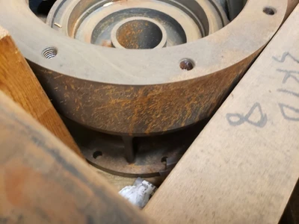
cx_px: 150
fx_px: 225
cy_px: 112
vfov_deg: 53.1
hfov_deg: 67.3
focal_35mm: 26
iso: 250
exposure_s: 1/10
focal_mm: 4.3
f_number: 2.4
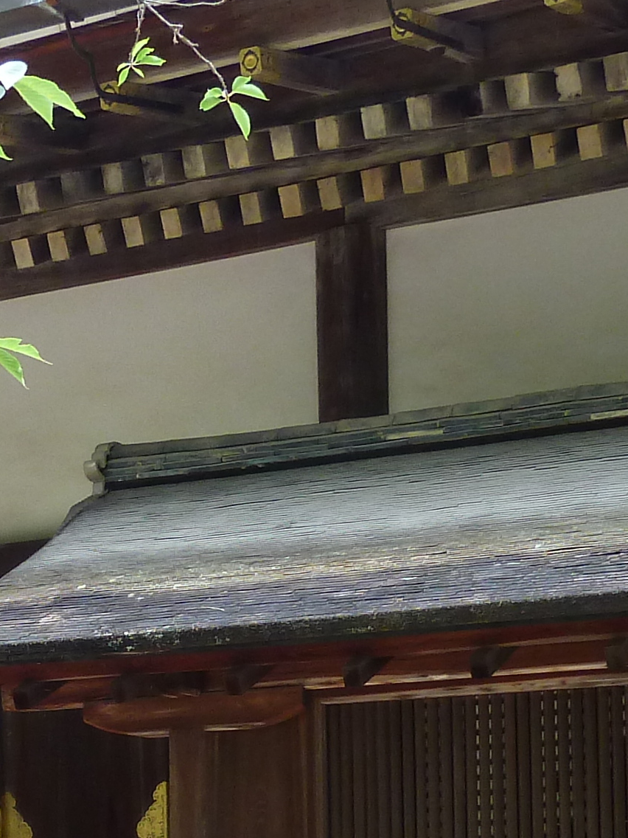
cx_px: 78
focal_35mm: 88
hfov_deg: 16.6
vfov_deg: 21.4
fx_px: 2129
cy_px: 863
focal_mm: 4.1
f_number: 3.3
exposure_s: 1/30
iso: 125
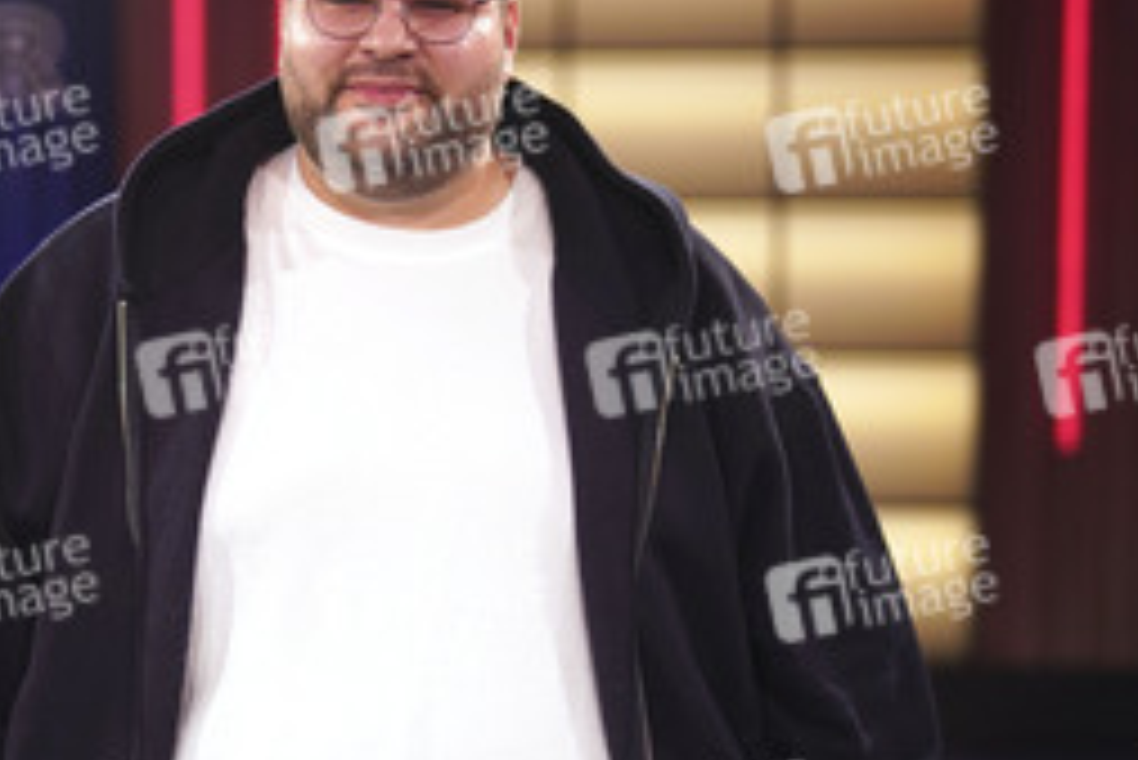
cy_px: 477
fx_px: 2815
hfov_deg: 22.7
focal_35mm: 89
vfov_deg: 15.4
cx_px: 313
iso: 1000
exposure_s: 1/400
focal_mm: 50
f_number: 1.8
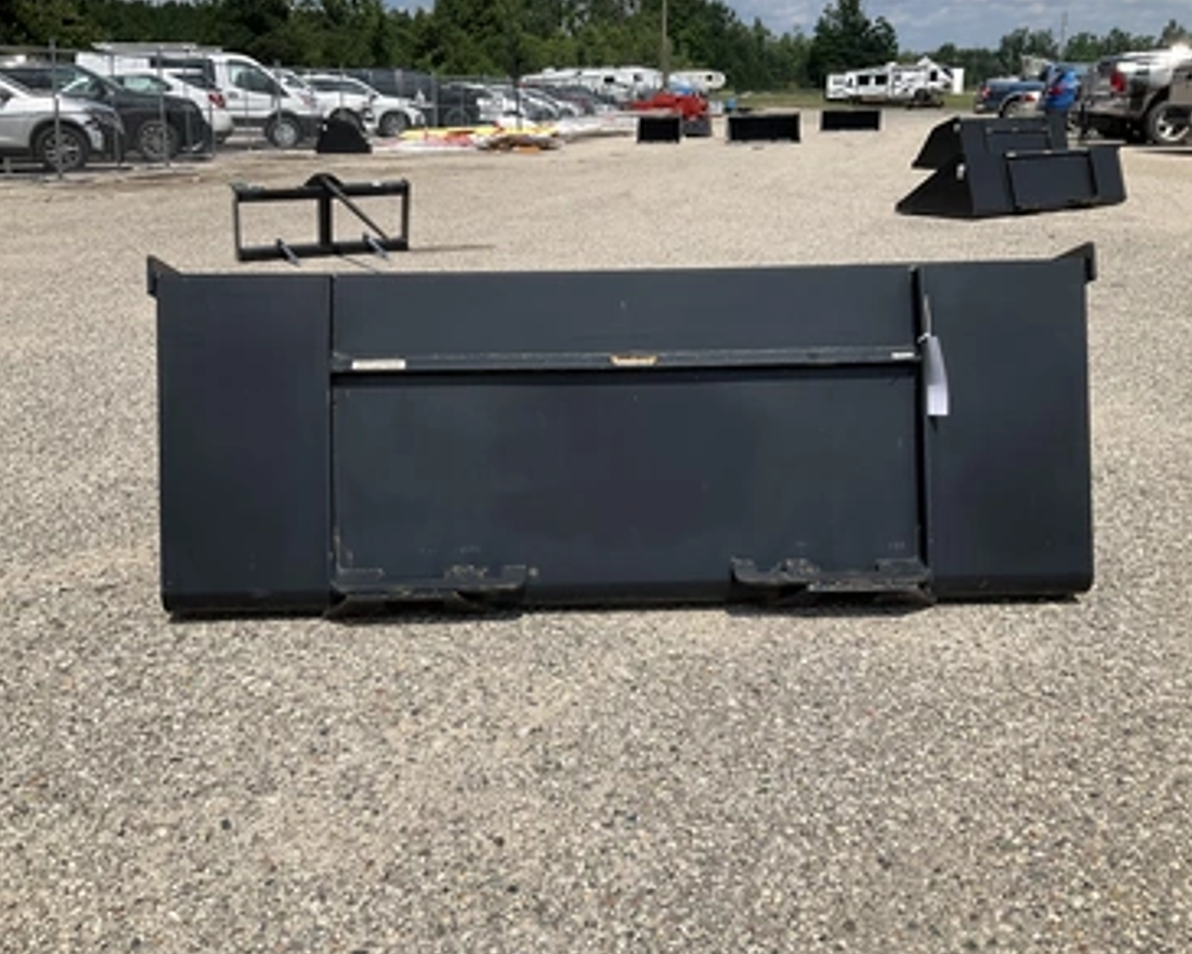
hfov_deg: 57.2
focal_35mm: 31
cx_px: 572
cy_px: 474
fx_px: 1094
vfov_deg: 47.1
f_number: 1.8
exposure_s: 1/3125
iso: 25
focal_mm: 3
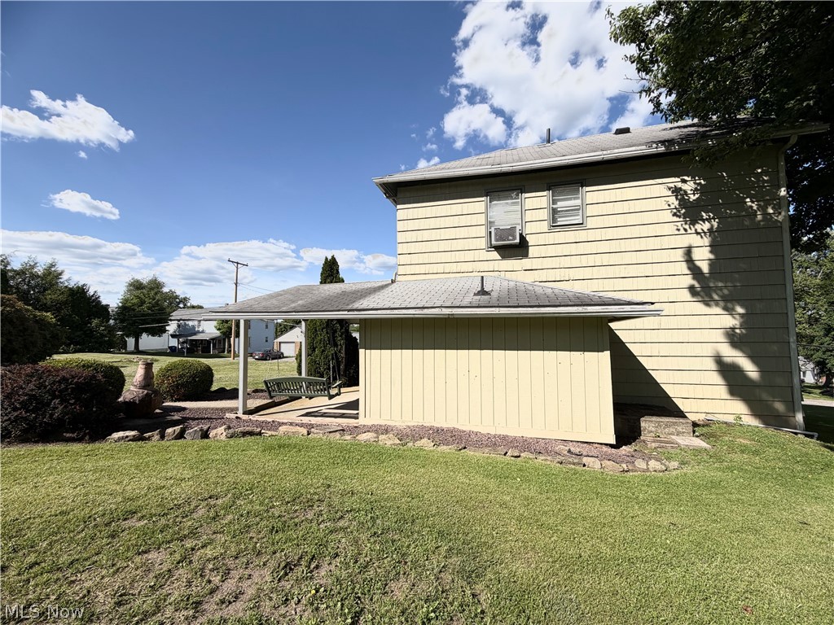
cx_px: 417
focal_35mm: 14
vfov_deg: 85.7
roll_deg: +1.0
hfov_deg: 102.1
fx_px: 337
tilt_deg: +2.1
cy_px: 312
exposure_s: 1/901
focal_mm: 2.22
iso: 20
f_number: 2.2
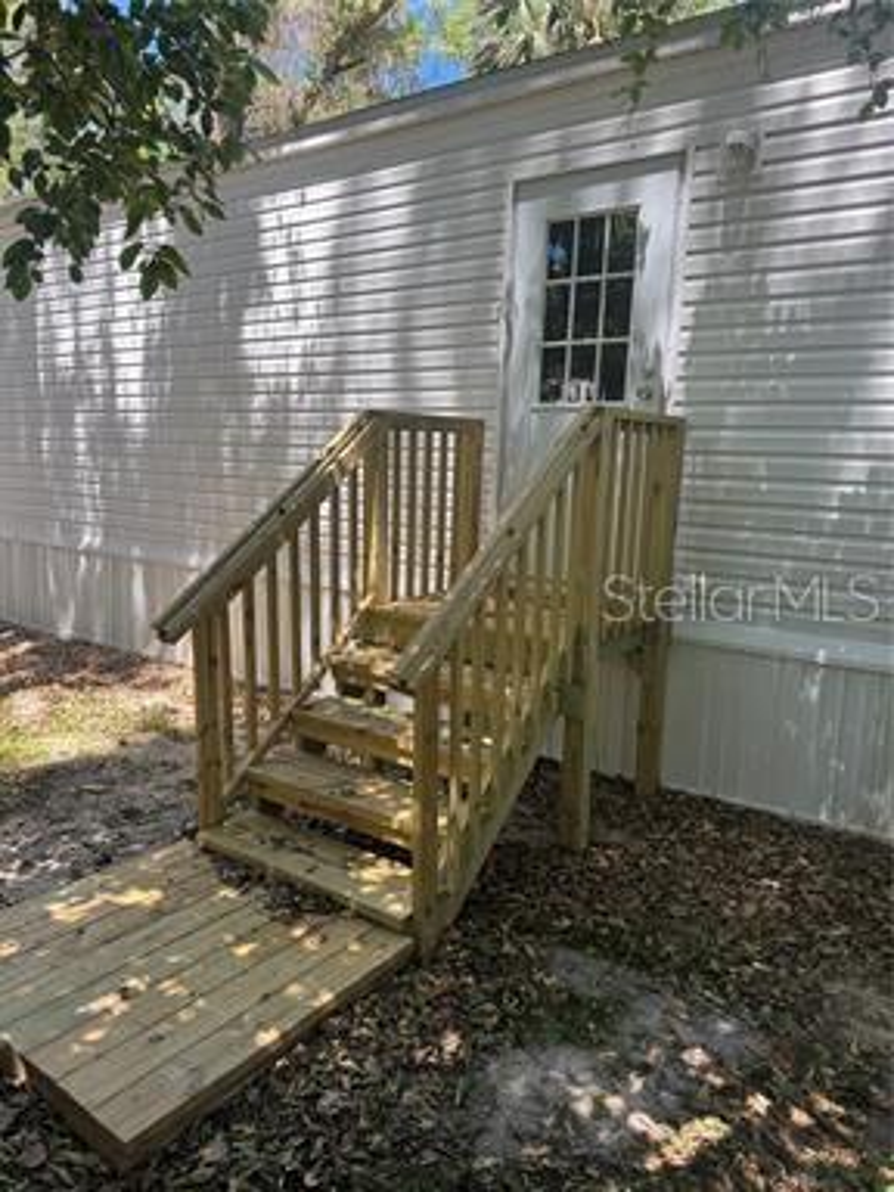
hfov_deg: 56.8
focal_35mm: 24
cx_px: 447
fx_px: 826
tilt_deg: -6.3
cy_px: 596
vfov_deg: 71.6
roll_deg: -4.6
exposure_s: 1/535
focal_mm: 6.76
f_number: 1.78
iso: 80
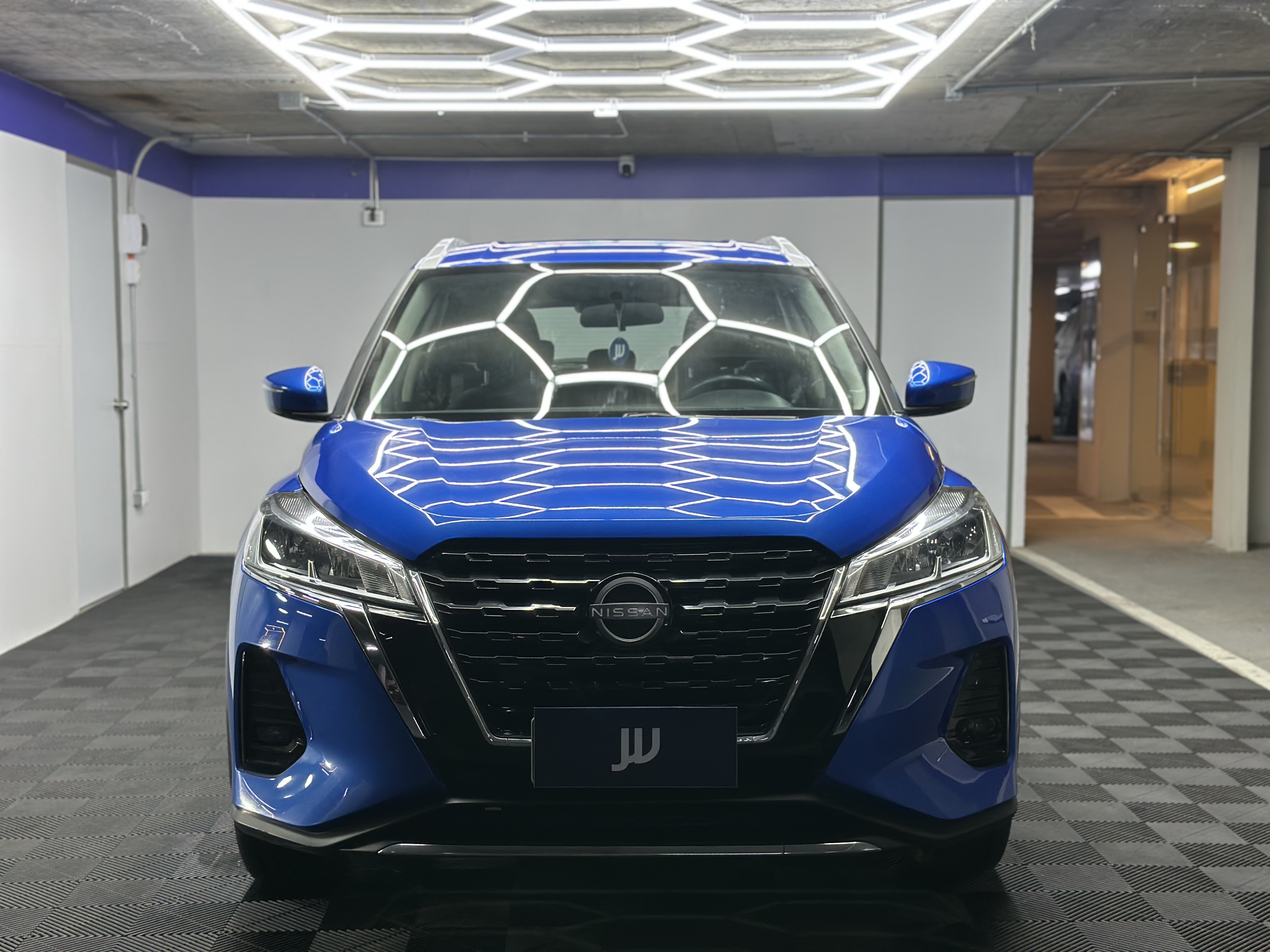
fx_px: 1761
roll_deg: +1.0
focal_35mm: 48
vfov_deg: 30.3
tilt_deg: -4.4
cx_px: 635
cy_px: 476
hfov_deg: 39.7
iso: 160
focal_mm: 6.86
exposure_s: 1/100
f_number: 1.78
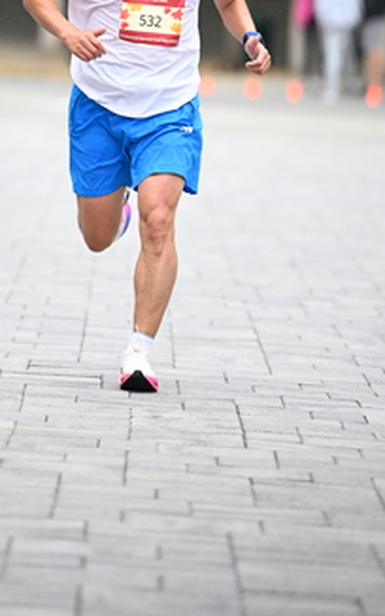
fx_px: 5770
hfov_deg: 3.8
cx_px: 173
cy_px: 138
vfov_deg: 6.1
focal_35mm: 344
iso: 1250
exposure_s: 1/1600
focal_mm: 200
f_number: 2.8
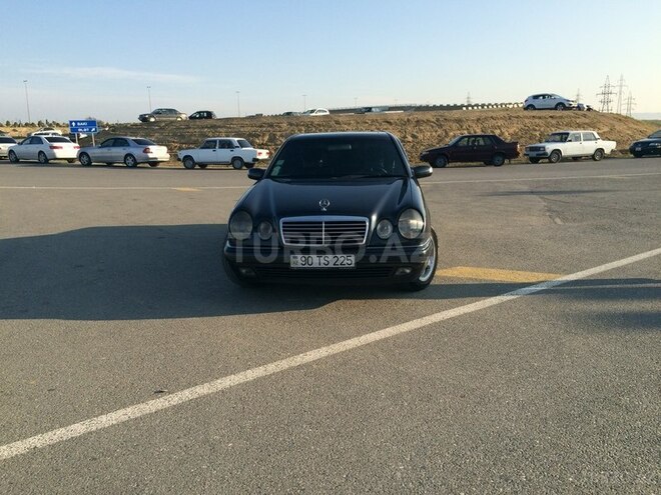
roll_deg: +1.3
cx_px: 330
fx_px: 554
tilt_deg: -13.1
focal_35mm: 29
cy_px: 248
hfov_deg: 61.7
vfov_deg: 48.2
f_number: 2.2
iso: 32
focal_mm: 4.15
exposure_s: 1/1520
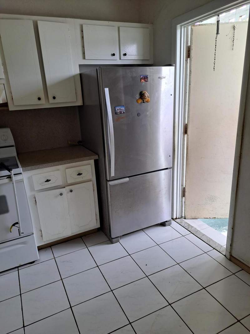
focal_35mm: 24
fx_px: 231
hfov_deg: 56.8
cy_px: 167
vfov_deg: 71.6
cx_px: 125
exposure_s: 1/60
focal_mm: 5.23
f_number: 1.8
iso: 64
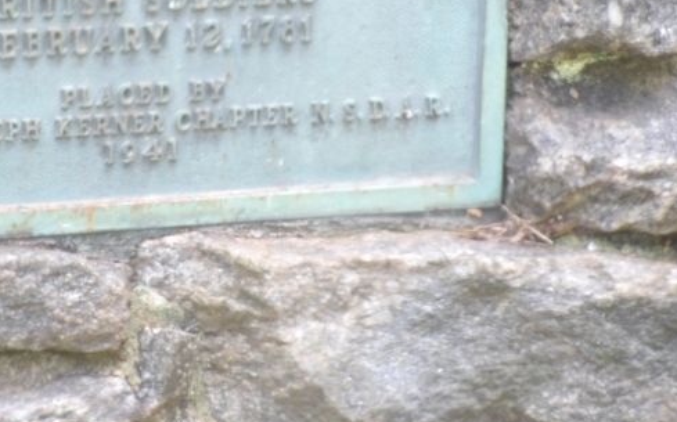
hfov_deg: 1.4
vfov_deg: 0.9
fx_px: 27143
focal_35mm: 1472
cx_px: 219
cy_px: 47
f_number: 4.8
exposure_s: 1/50
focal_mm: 152.1
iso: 337
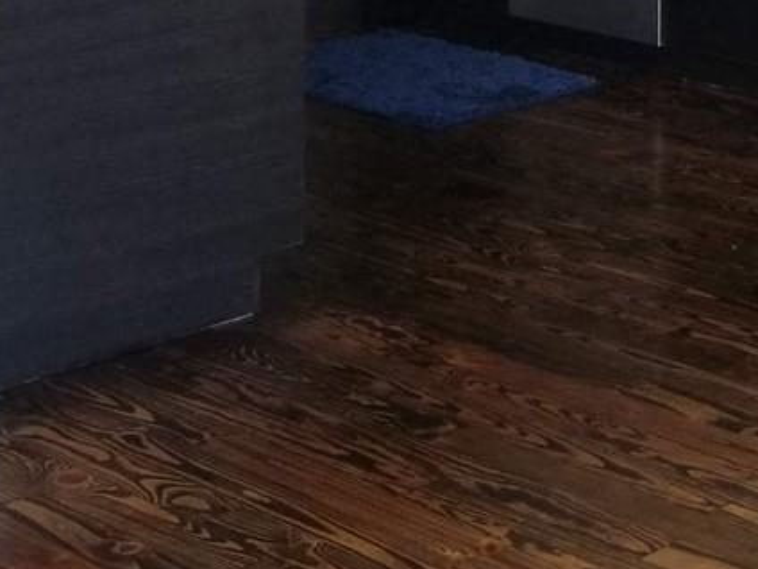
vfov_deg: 13.9
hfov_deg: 17.6
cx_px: 1187
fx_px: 2146
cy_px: -361
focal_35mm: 98
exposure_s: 1/127
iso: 50
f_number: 1.7
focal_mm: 4.25
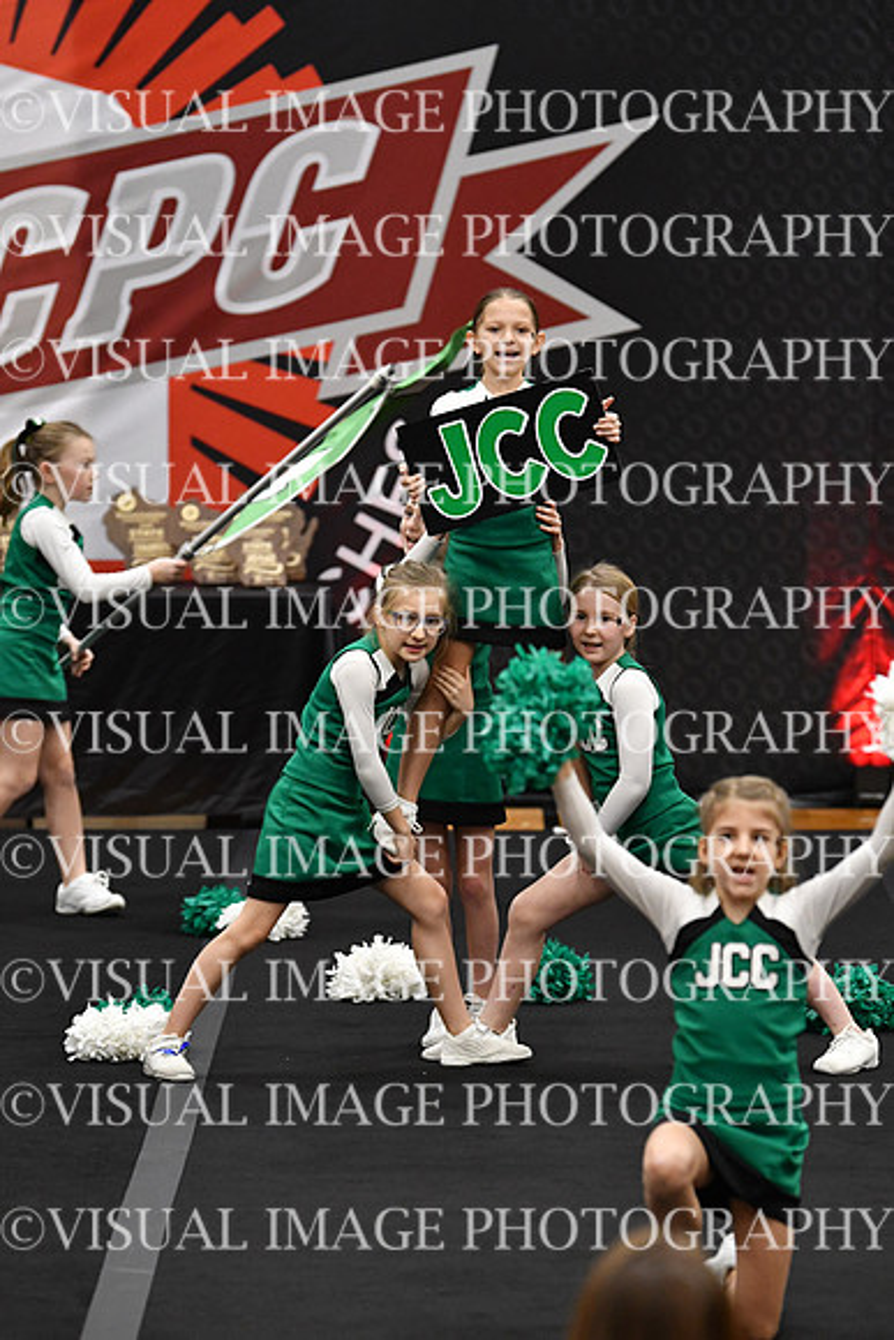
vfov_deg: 9.5
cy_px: 670
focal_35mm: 217
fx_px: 8078
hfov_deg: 6.3
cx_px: 447
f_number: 2.8
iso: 4000
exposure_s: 1/800
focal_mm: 145
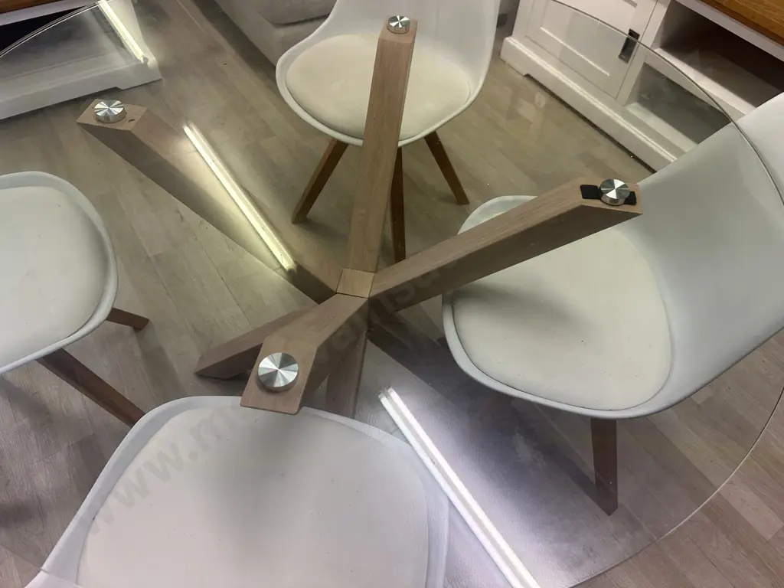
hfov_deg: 71.6
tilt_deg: -52.6
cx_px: 392
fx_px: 544
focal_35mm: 24
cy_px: 294
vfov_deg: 56.8
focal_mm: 6.86
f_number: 1.78
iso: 100
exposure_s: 1/100
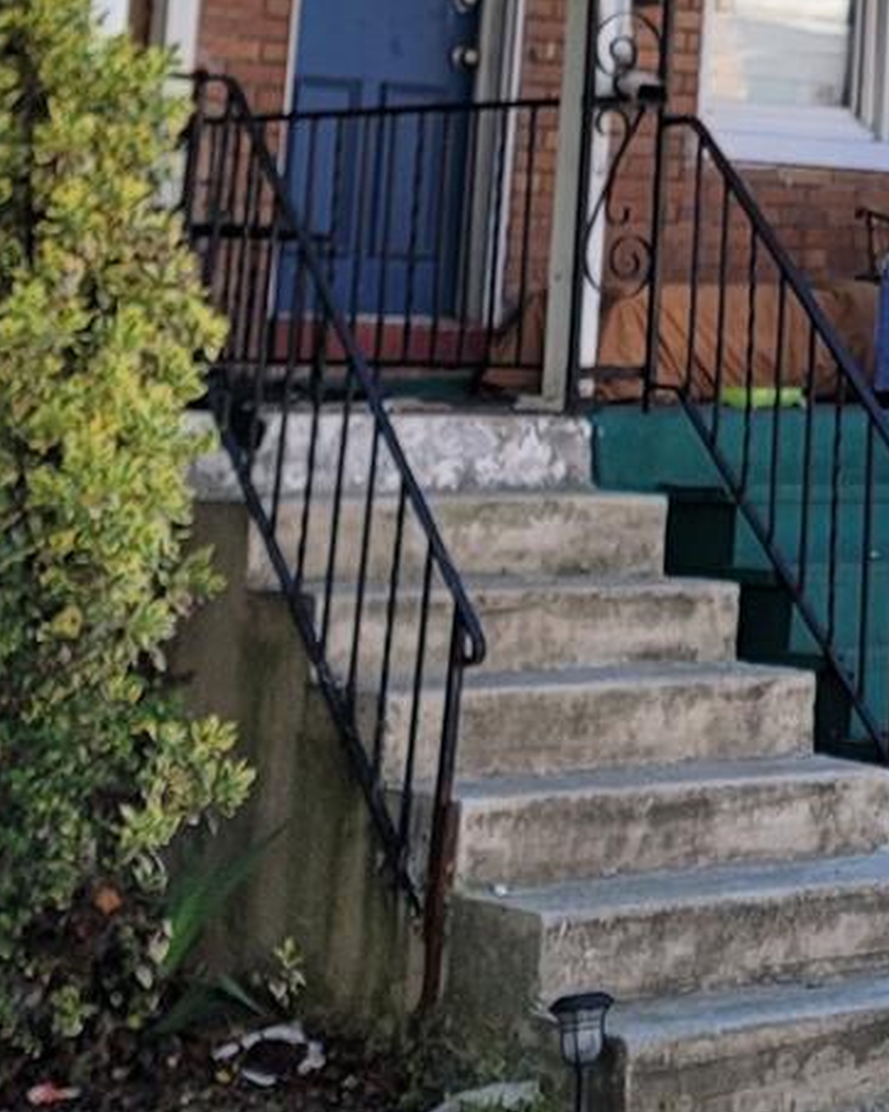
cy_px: -358
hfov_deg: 13.1
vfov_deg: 16.5
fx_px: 3619
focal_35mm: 110
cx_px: 1384
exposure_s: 1/315
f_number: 1.8
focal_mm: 7
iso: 20
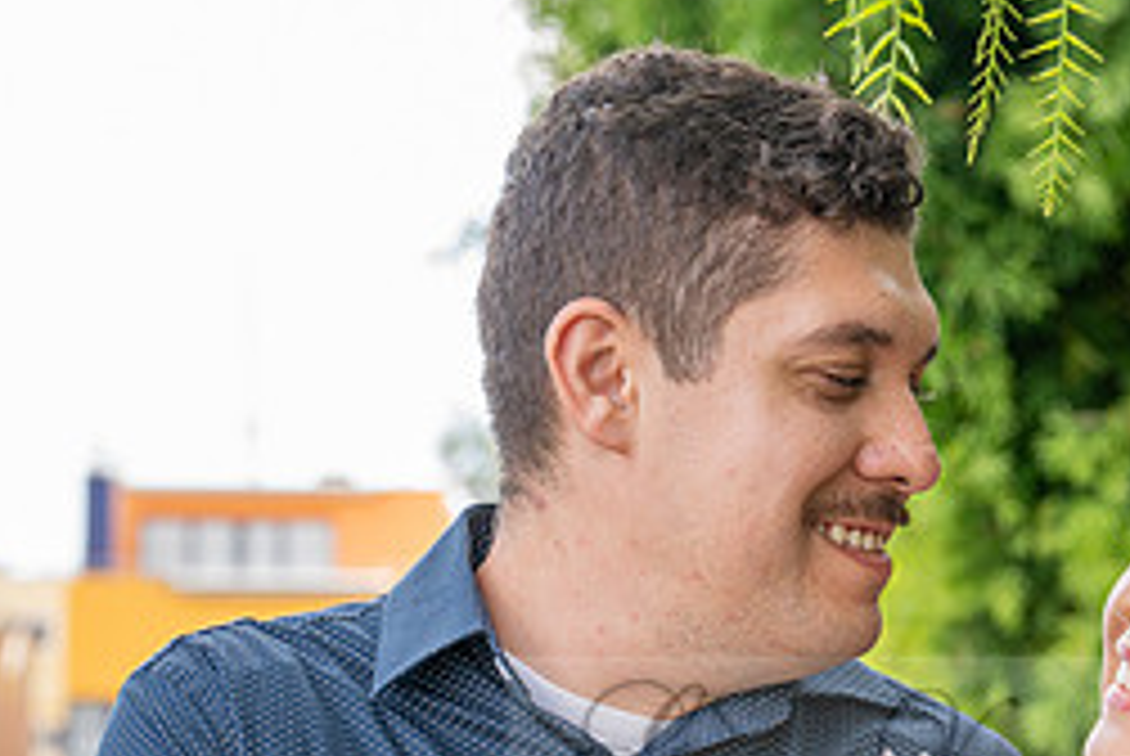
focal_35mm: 143
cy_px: 763
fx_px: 4494
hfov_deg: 14.3
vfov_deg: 9.6
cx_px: 900
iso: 200
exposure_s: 1/200
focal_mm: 62
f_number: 5
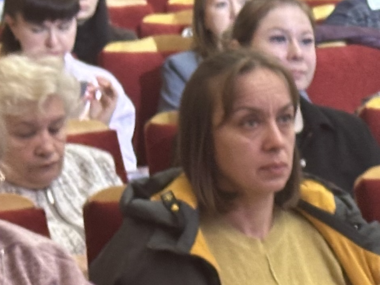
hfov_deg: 9.5
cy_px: 90
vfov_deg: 7.3
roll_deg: +0.0
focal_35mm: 204
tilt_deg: -7.0
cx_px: 527
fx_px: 2240
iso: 250
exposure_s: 1/33
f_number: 1.78
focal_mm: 6.86
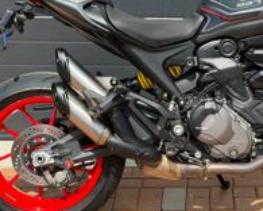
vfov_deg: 16.0
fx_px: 747
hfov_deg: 19.7
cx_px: 220
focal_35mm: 96
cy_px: 93
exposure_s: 1/2273
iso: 64
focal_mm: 6.76
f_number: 1.78
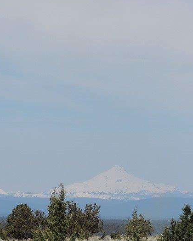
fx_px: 1971
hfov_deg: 5.6
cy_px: 143
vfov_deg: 7.0
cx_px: 93
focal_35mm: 276
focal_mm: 25.8
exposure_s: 1/1250
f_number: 4.4
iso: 100
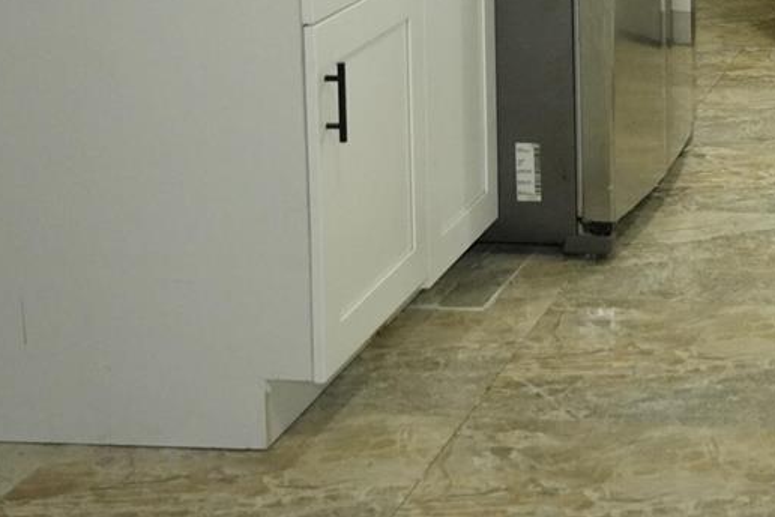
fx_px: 2002
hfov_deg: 20.7
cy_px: -171
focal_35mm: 93
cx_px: 880
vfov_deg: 14.1
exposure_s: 1/100
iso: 2000
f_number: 4
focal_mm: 20
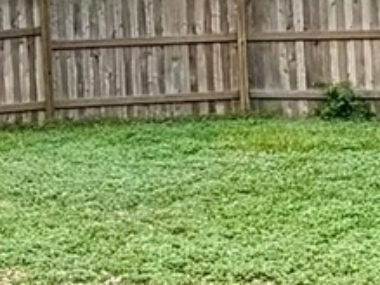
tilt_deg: +2.4
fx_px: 1009
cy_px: -2
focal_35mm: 92
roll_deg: +3.6
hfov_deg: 20.7
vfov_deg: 15.7
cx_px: 5
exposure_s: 1/121
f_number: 2.2
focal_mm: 2.22
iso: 250
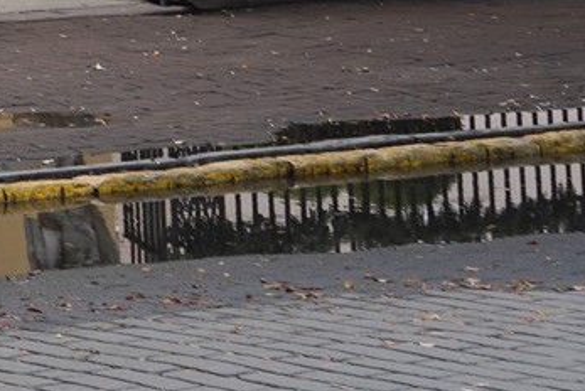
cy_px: -657
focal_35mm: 167
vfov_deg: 7.5
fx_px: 2716
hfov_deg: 9.8
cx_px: -1074
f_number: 7.1
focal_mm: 29
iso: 400
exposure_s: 1/100
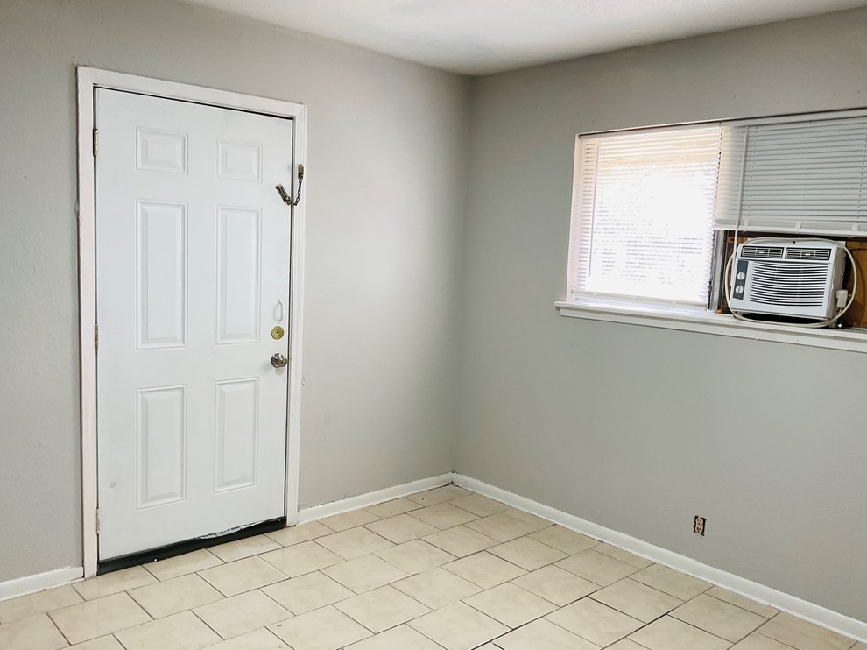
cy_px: 329
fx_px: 751
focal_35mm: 30
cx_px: 438
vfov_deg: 46.8
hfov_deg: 60.0
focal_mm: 3
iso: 64
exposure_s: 1/60
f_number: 1.8
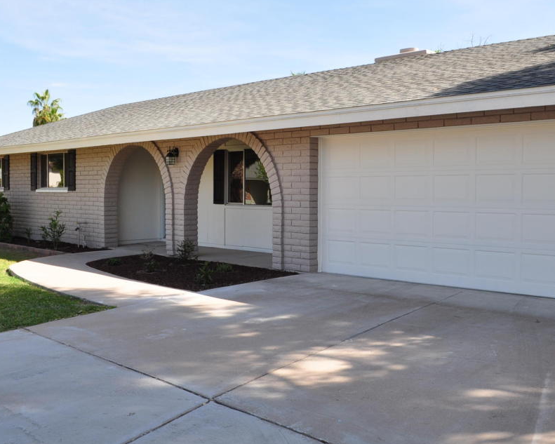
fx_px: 608
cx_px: 342
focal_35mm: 37
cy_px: 194
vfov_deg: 40.1
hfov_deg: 48.7
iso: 200
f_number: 11
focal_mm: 18
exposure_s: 1/100
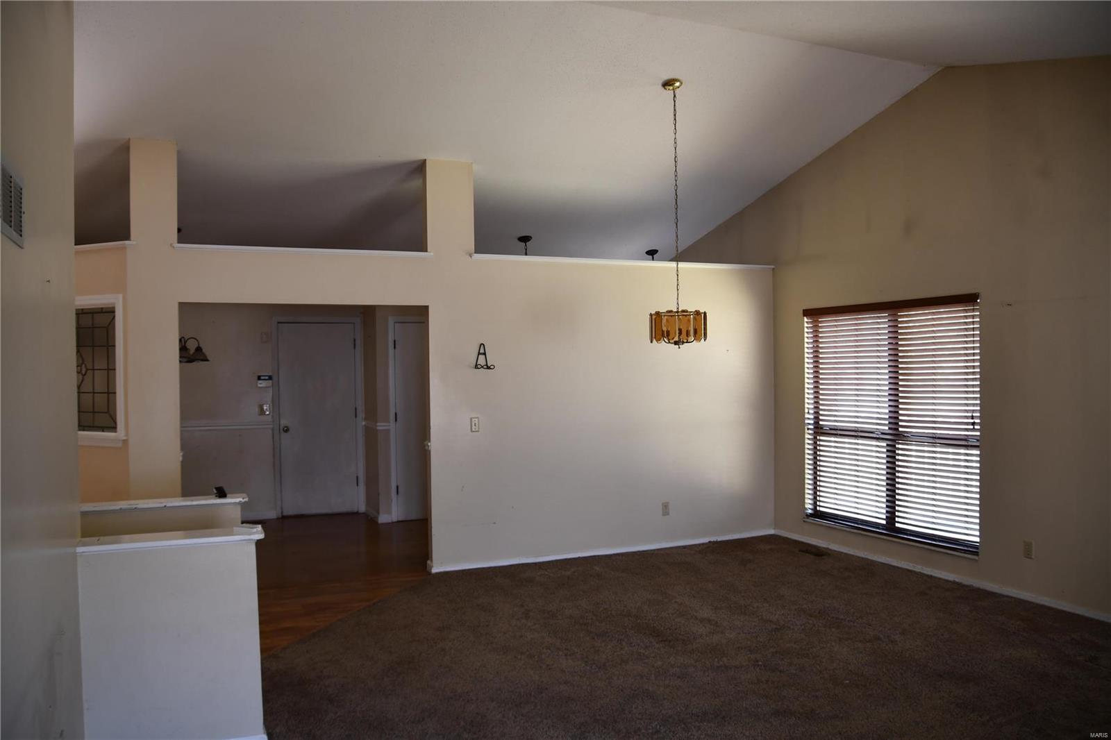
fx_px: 833
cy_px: 370
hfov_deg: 67.4
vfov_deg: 47.9
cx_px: 556
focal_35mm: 27
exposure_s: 1/60
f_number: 4
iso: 400
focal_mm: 18
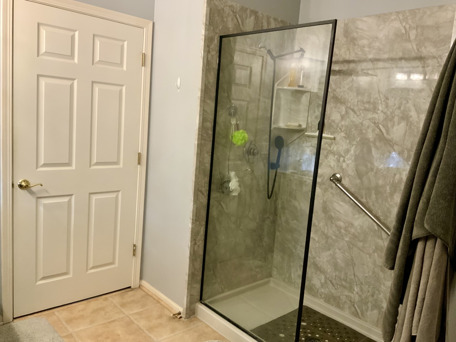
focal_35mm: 29
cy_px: 171
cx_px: 228
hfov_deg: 61.7
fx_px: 382
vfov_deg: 48.2
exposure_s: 1/40
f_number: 1.8
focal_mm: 3
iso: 200
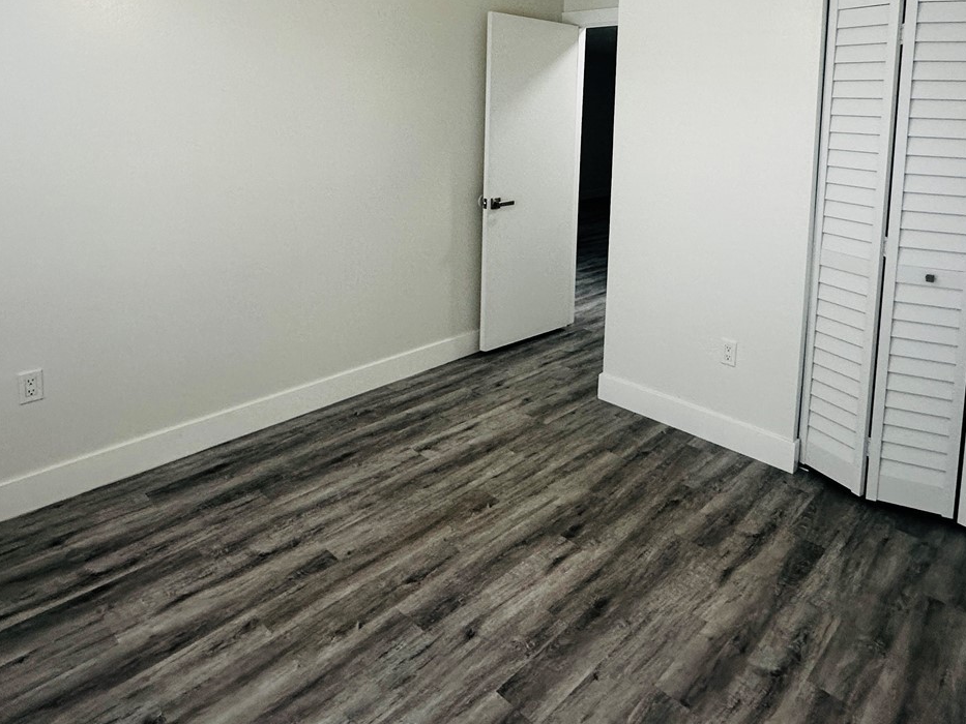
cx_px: 540
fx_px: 670
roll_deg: -2.9
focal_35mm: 24
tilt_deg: -6.1
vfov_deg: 53.9
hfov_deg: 71.3
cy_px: 170
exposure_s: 1/120
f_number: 2.2
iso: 200
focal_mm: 2.22
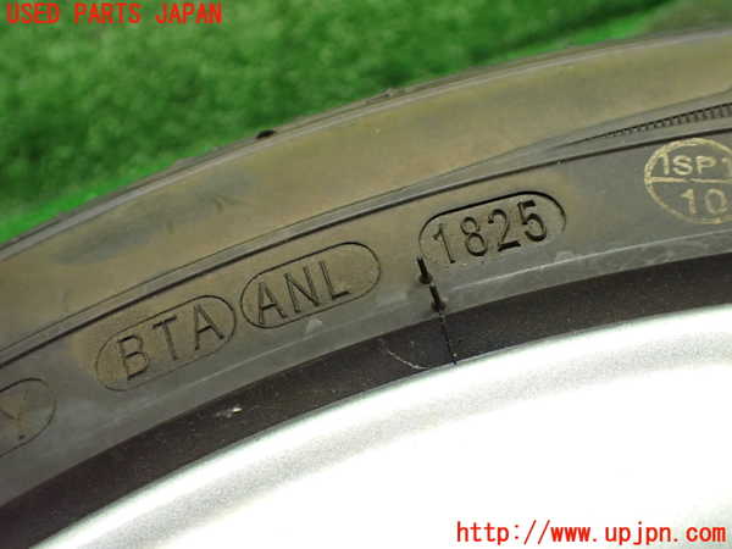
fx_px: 634
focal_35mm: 30
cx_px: 366
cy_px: 274
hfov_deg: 60.0
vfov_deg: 46.8
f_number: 2.3
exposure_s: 1/100
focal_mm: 5.4
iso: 800
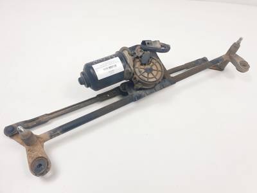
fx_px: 193
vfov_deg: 53.1
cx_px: 128
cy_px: 96
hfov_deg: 67.3
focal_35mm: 26
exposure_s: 1/309
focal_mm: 4.3
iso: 50
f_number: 2.4
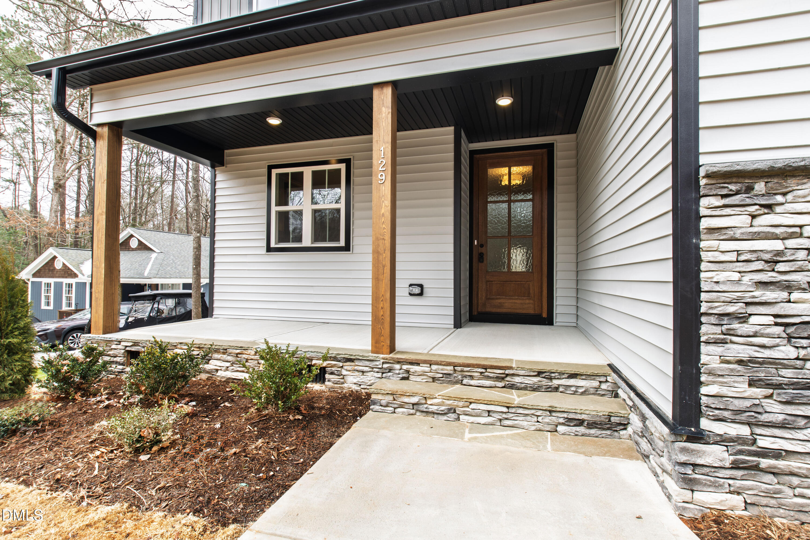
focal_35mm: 15
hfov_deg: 100.4
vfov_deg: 77.3
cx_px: 405
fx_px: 337
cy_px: 270
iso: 100
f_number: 8
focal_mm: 10
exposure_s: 1/25
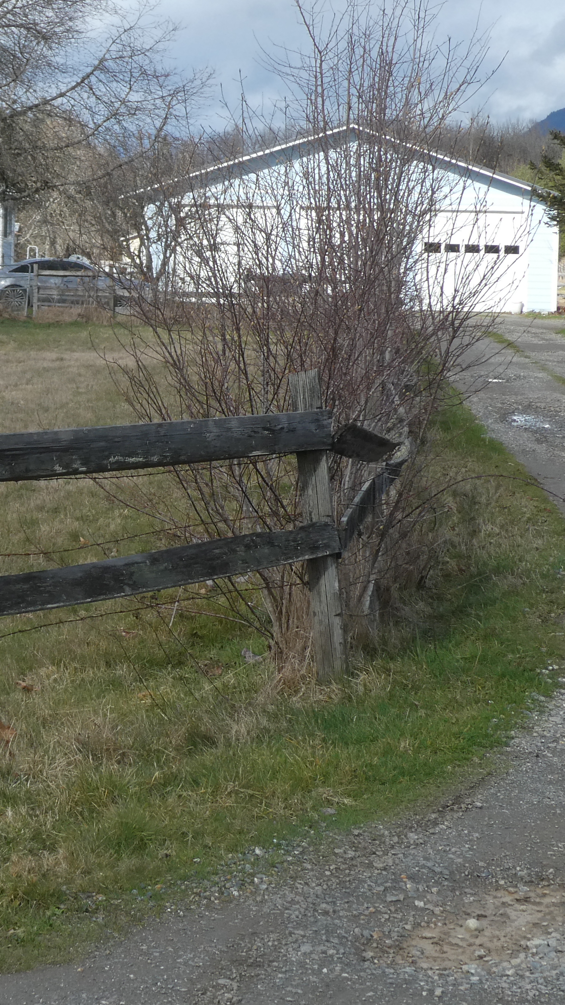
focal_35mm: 96
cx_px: 70
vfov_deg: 22.1
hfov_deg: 12.5
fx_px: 2557
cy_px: 331
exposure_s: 1/500
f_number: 4
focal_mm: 8.4
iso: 80
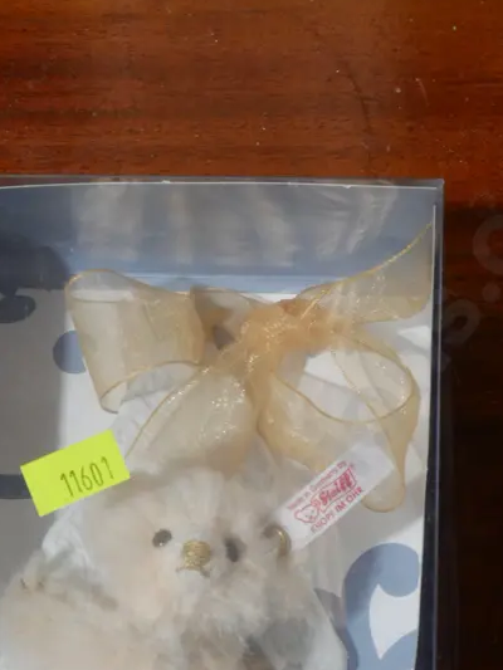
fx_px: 1859
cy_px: 566
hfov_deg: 15.4
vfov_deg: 20.1
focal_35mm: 96
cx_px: 260
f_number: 8
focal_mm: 25
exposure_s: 1/60
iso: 1000
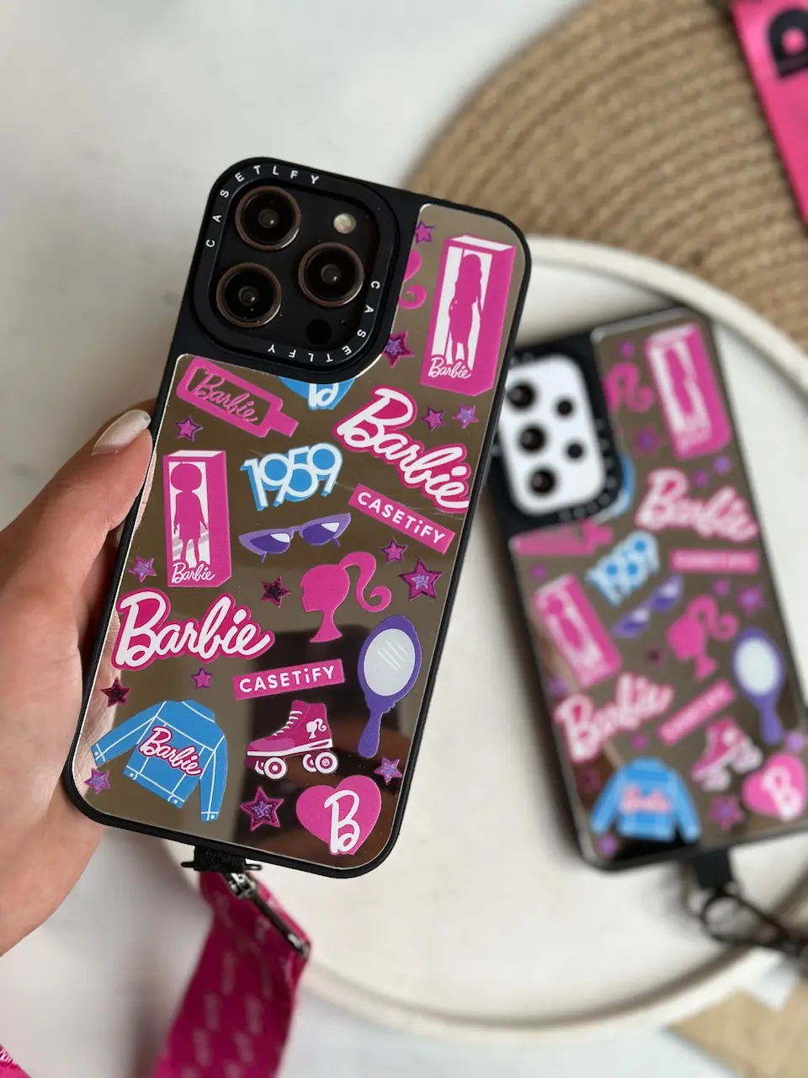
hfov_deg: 30.3
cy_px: 539
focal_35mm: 48
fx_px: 1494
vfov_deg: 39.7
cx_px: 404
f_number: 1.78
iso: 80
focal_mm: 6.86
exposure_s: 1/1395
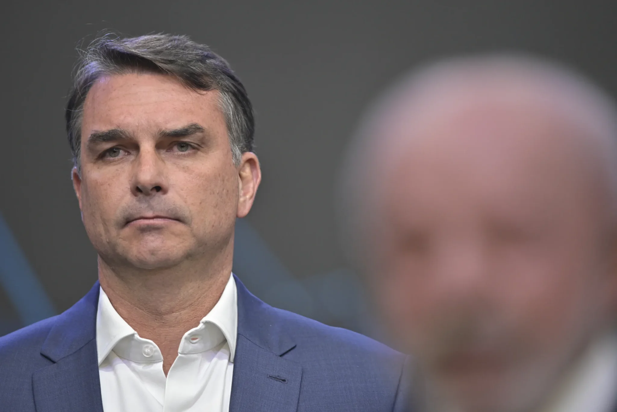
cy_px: 206
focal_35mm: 500
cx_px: 308
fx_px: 8570
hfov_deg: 4.1
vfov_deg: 2.8
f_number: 4
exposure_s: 1/400
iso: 1600
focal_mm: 500
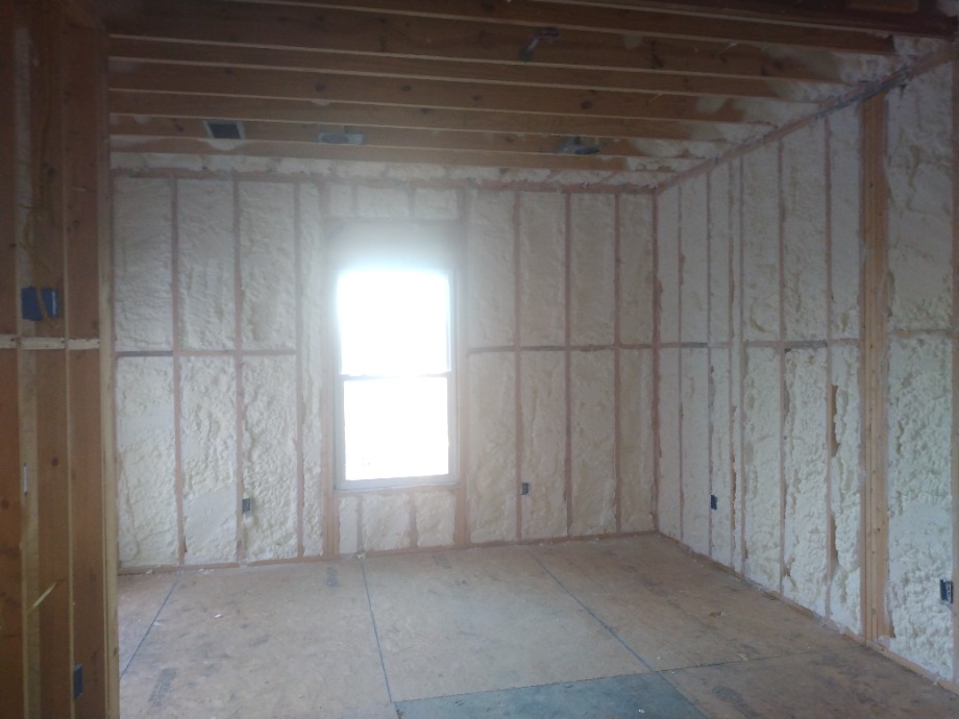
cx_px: 480
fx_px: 554
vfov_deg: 66.0
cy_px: 360
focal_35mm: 20
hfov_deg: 81.7
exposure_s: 1/30
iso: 281
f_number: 2
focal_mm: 3.54
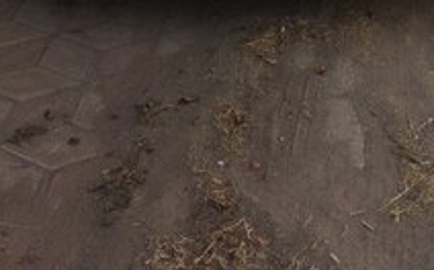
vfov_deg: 16.1
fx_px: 851
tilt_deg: -14.6
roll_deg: +4.0
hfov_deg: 28.6
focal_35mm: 72
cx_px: 248
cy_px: -164
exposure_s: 1/1866
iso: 32
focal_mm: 4.15
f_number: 2.2
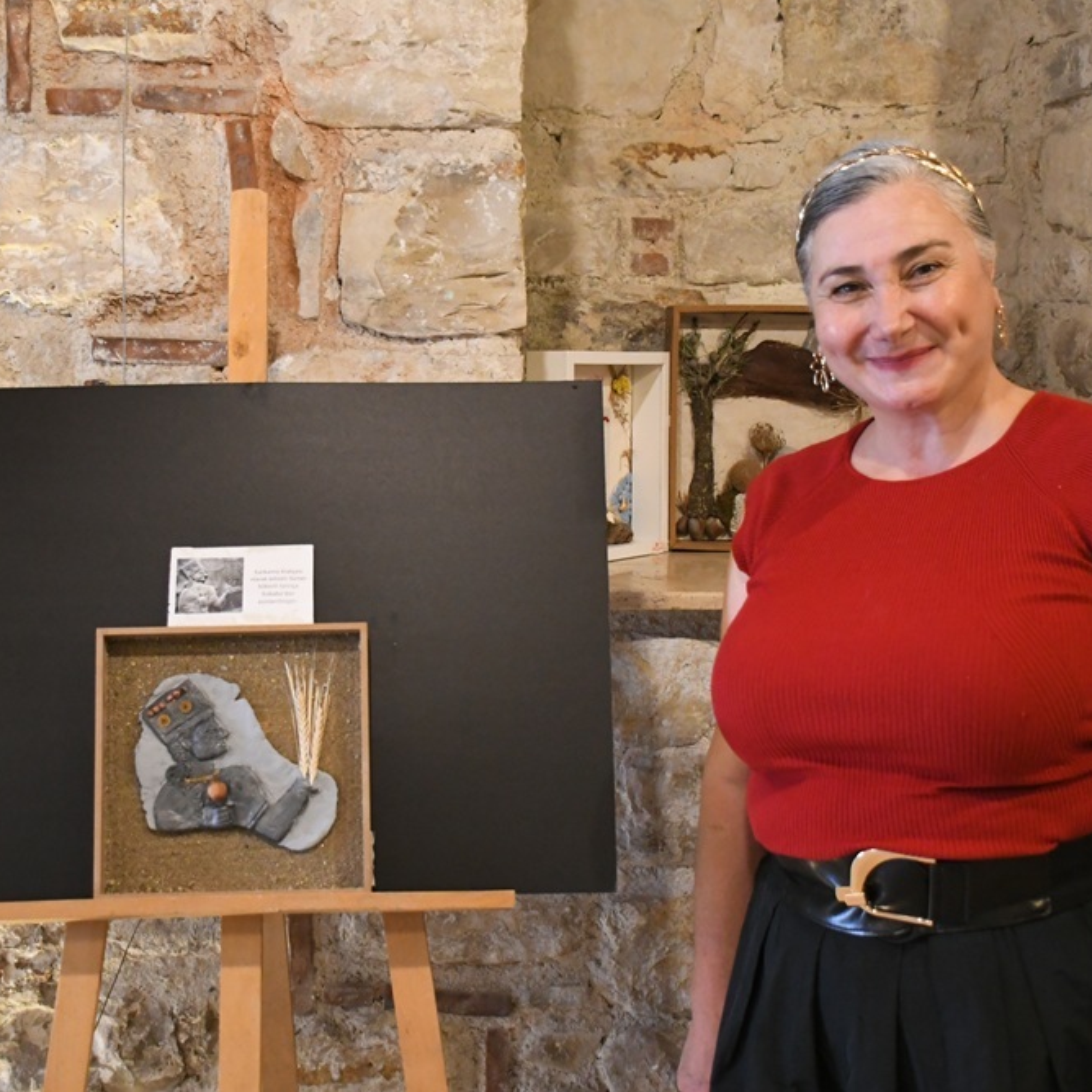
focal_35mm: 51
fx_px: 1820
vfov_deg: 33.4
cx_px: 506
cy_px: 579
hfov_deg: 33.4
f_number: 3.8
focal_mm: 24
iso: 4000
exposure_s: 1/100
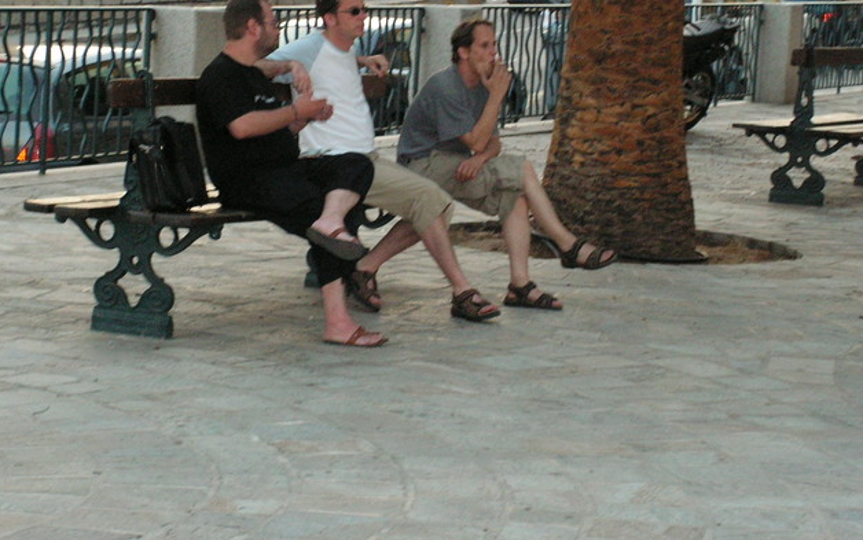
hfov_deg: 19.3
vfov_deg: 12.1
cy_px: 180
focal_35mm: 108
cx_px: 419
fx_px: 2541
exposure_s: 1/80
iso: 160
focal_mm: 13.4
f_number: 3.3
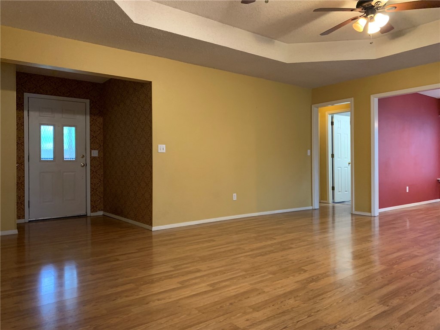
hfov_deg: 67.3
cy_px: 165
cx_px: 220
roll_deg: +0.4
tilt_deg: +0.5
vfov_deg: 53.1
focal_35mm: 26
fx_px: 330
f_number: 1.8
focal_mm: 4.25
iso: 320
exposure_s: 1/40
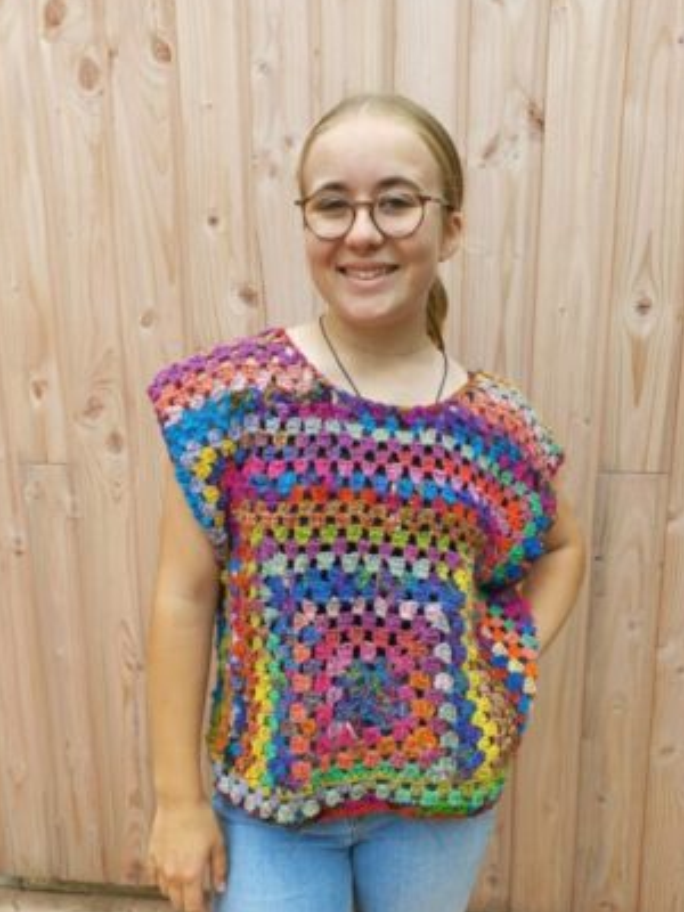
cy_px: 499
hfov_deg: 48.1
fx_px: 764
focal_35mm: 29
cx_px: 390
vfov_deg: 61.5
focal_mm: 4.6
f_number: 1.8
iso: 40
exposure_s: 1/100
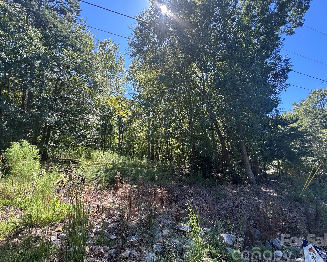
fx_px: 145
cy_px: 134
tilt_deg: +10.6
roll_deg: +0.8
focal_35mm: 15
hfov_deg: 96.8
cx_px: 158
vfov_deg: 84.0
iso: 40
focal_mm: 2.22
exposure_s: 1/190
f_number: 2.2
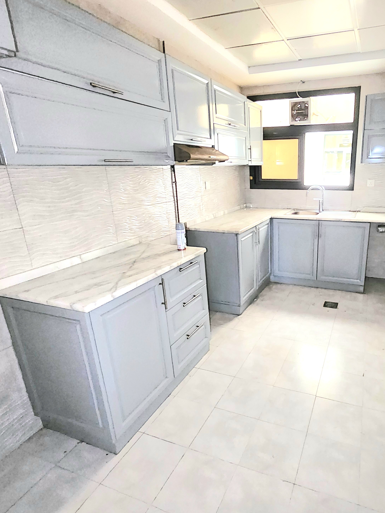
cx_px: 269
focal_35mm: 18
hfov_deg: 68.7
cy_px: 262
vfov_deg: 87.7
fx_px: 267
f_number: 2.2
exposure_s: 1/24
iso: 1600
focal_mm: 2.2
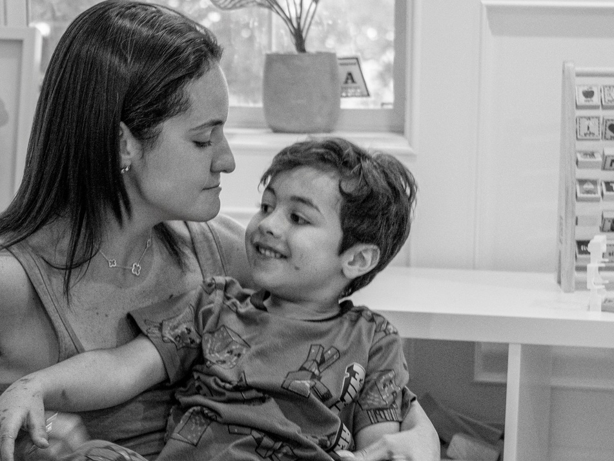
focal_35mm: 88
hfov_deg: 22.1
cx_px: 438
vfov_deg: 16.6
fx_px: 1561
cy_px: 416
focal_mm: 34
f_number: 2.8
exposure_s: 1/125
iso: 1250
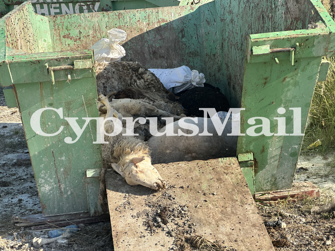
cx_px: 168
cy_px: 126
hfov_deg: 25.3
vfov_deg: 19.1
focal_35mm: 77
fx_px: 745
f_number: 2.8
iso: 32
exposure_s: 1/382
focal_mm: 9
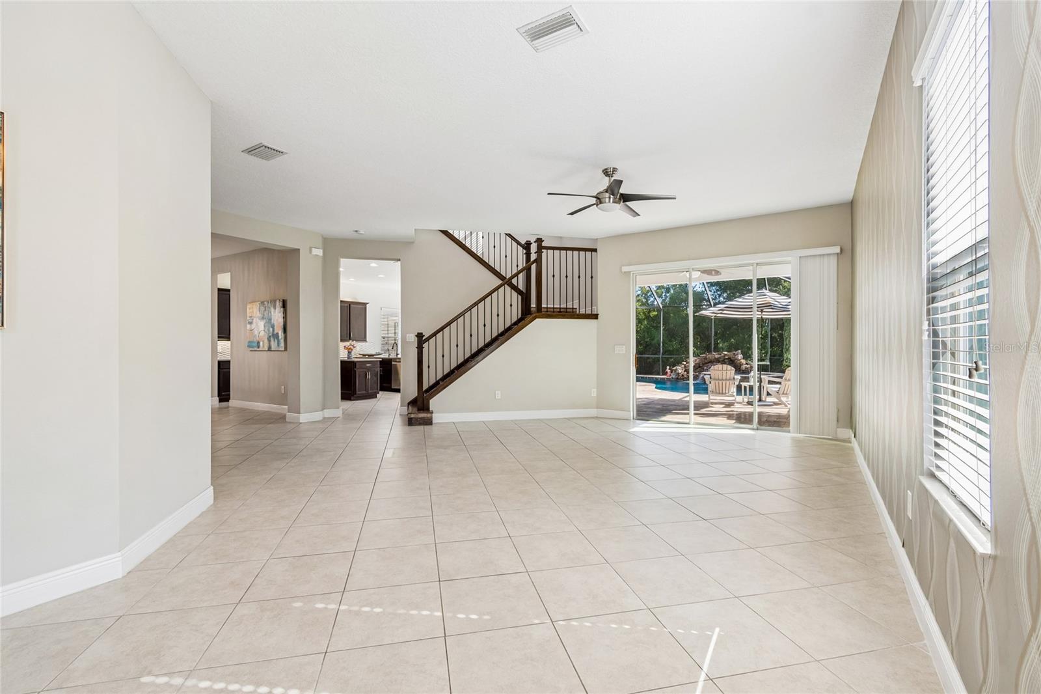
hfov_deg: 100.4
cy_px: 347
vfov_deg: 77.3
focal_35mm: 15
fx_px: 434
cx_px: 520
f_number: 7.1
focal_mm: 10
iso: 100
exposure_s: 1/25
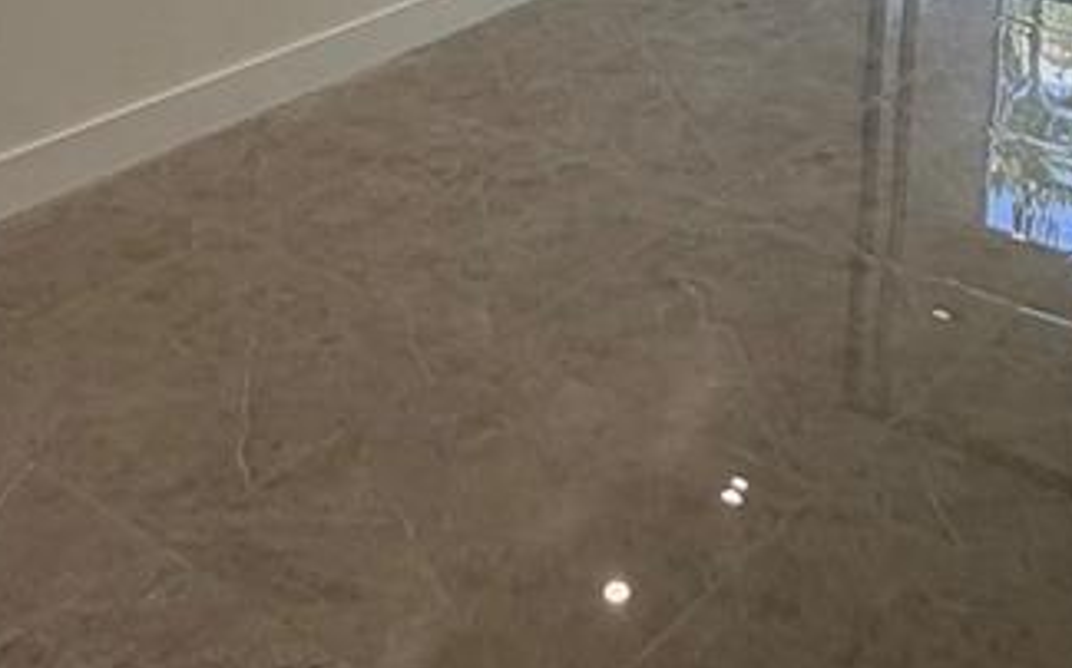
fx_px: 1606
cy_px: 122
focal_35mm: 55
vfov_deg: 23.1
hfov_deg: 36.8
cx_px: 648
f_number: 2.2
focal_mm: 2.22
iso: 64
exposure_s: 1/121
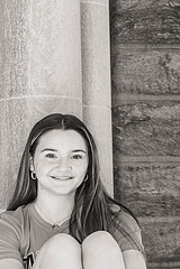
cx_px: 86
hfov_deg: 9.4
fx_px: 1095
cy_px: 205
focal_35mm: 146
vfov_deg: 14.0
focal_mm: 78
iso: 1000
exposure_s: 1/250
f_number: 4.5
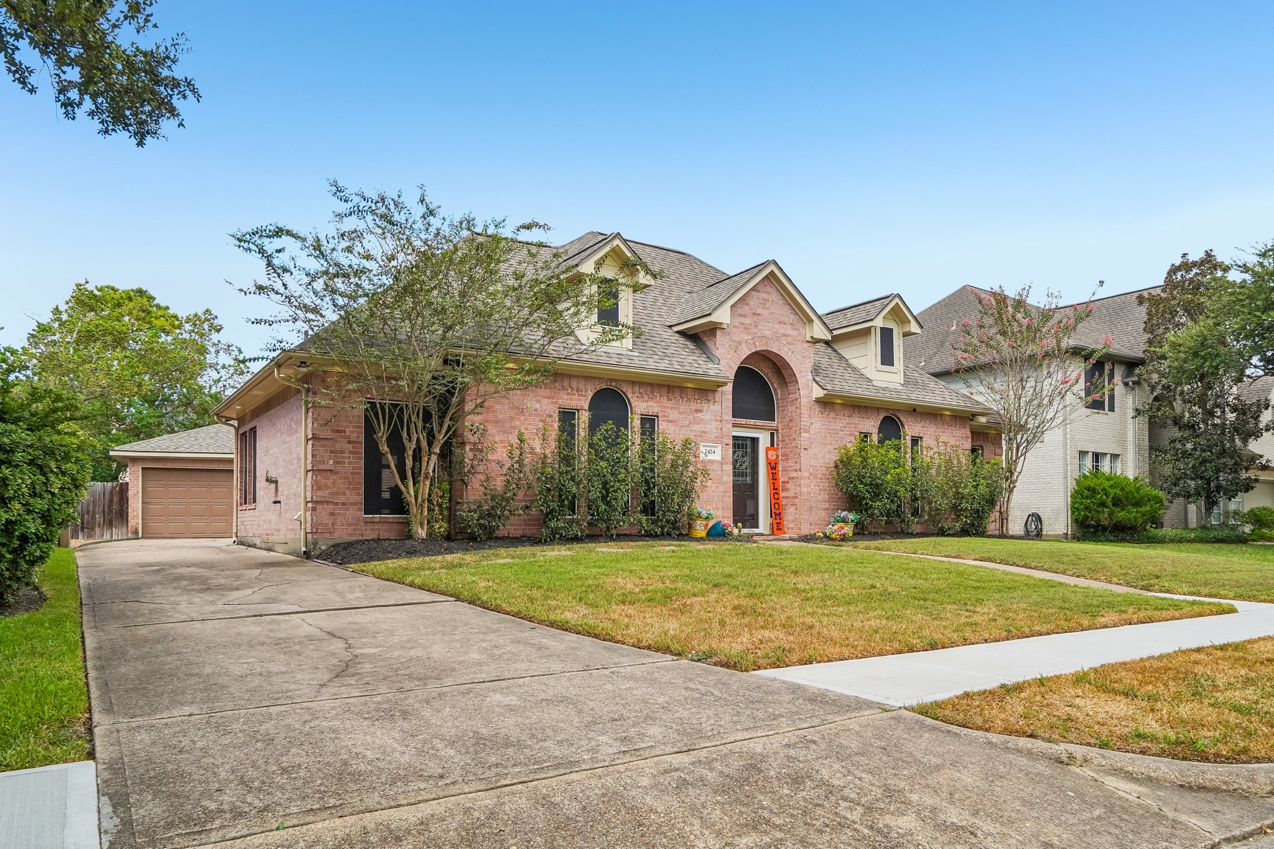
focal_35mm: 24
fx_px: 849
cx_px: 637
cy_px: 424
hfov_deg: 73.7
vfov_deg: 53.1
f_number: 8
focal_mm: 24
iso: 500
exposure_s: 1/1250
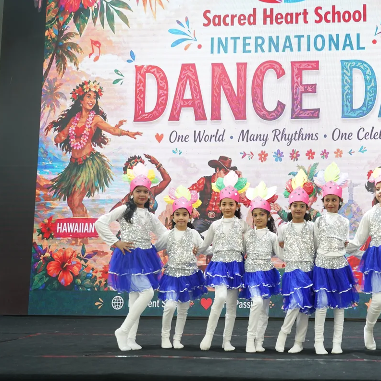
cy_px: 190
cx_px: 283
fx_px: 560
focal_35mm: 45
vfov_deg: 37.6
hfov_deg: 36.7
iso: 2000
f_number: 4
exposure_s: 1/100
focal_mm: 35
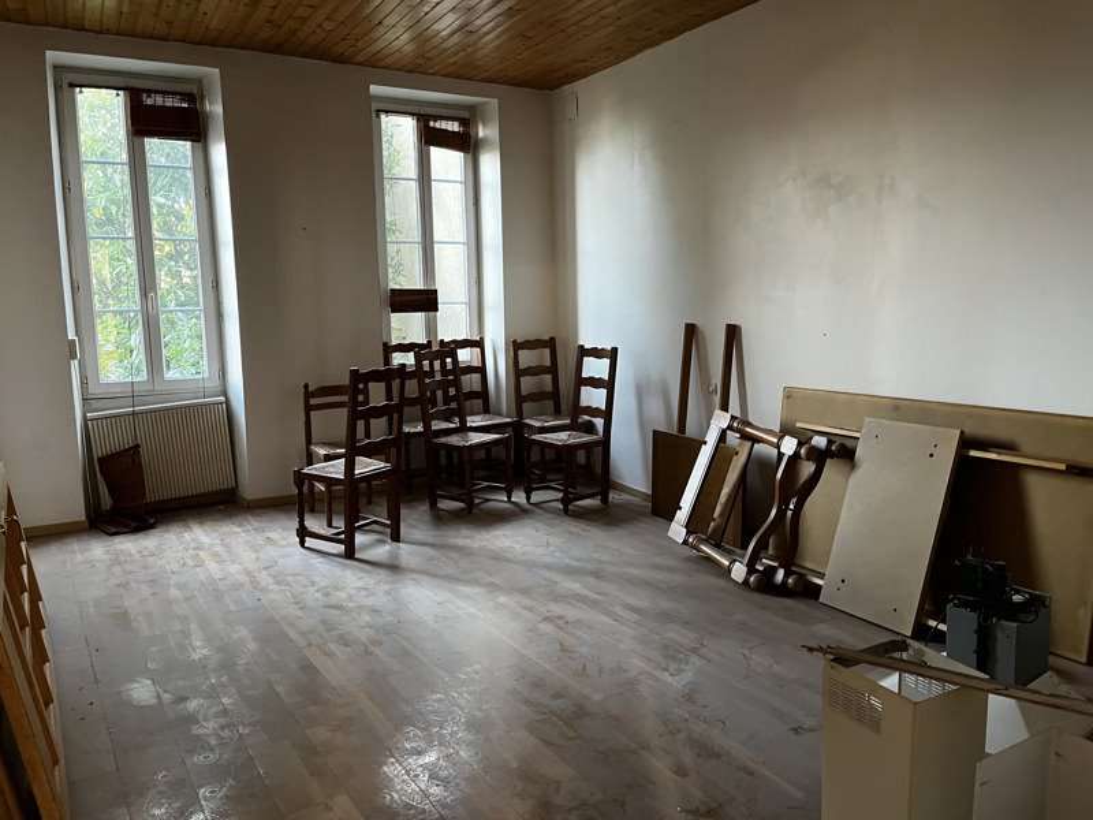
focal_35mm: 26
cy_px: 410
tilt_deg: -6.7
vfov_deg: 53.1
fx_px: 821
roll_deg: +0.7
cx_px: 546
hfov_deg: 67.3
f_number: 1.6
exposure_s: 1/60
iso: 400
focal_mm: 5.1
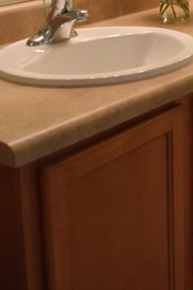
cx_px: 235
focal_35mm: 77
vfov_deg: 24.9
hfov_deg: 16.9
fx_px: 619
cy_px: -9
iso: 720
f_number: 4
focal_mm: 18
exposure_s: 1/60
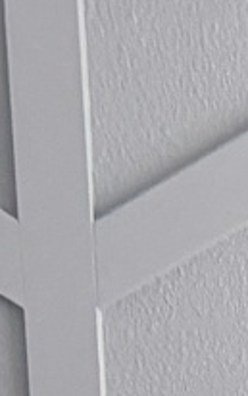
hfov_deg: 4.3
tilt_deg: -11.2
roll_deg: -0.5
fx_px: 2959
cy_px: 1278
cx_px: 1090
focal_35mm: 274
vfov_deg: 6.8
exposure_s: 1/60
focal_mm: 5.96
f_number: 1.6
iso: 100
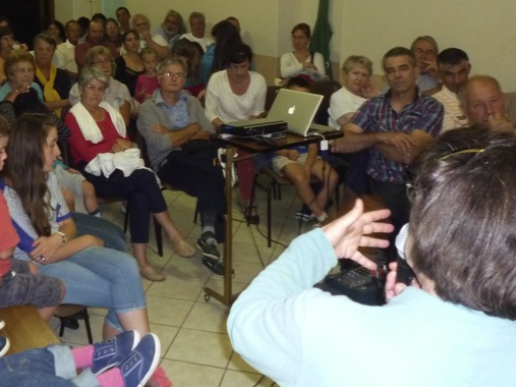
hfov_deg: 40.6
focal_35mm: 46
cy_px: 152
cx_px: 160
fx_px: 686
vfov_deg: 31.4
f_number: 2.8
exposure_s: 1/30
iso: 320
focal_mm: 4.4
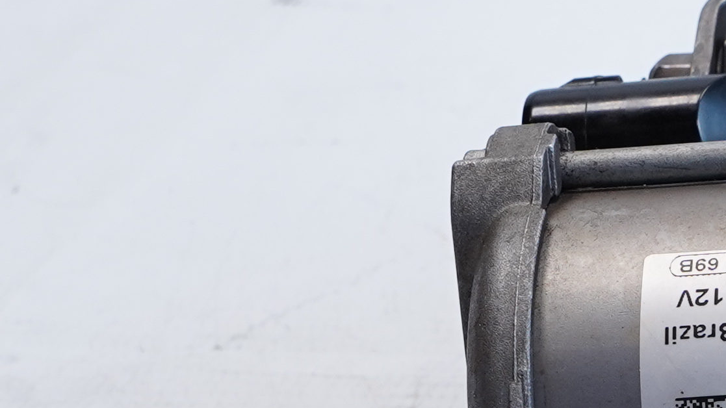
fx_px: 3907
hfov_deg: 10.1
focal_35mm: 203
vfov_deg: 6.0
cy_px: 425
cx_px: 1269
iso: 640
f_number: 9
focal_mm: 37
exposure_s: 1/50
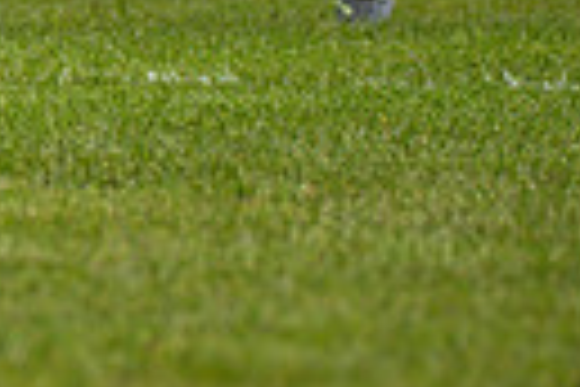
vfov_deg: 1.2
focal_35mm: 1182
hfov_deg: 1.7
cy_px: -422
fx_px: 19042
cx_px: -1049
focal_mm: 195
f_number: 2.8
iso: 220
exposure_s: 1/6400
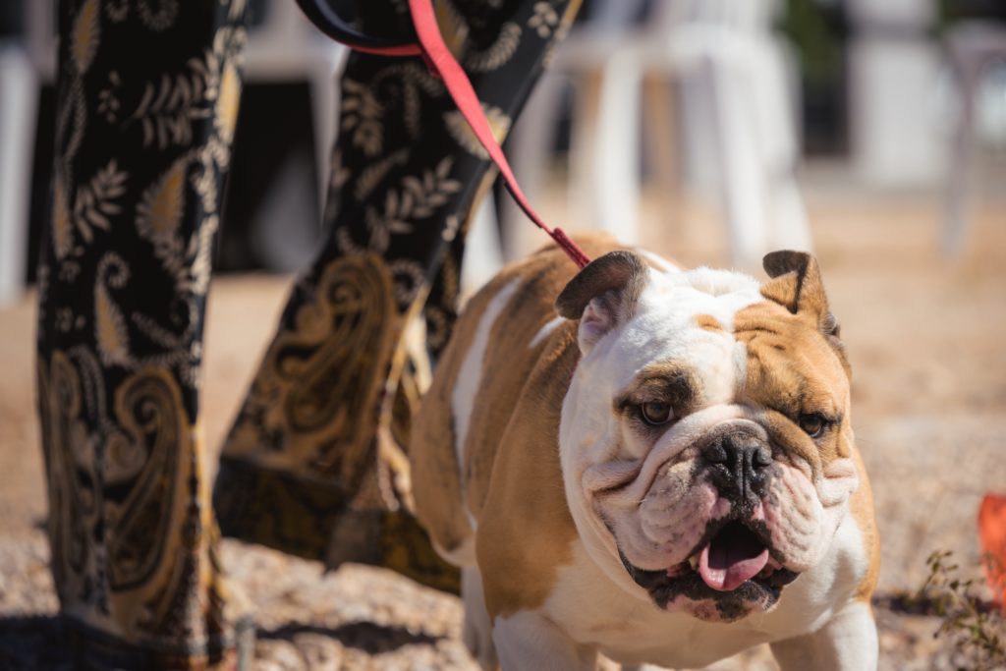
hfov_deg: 10.3
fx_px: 5589
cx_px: 503
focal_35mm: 200
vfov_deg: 6.9
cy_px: 336
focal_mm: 200
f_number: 5.6
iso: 160
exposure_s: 1/1250
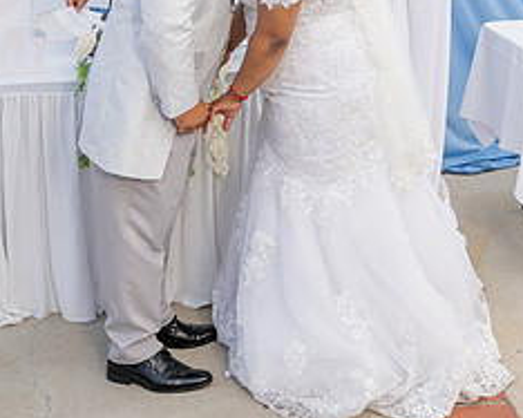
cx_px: 355
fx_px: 1006
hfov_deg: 28.9
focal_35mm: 65
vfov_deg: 22.0
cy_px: -56
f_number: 6.3
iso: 200
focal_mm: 24
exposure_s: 1/125
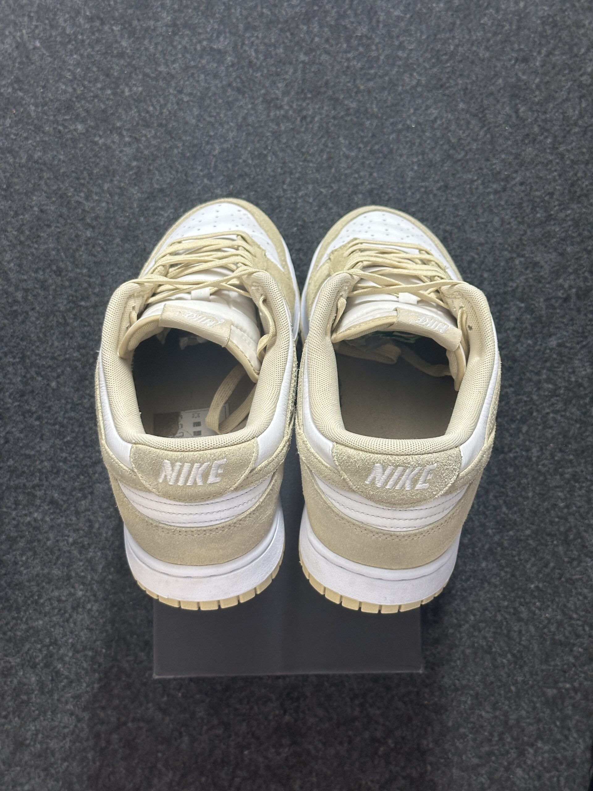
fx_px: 1096
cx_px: 296
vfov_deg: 39.7
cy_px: 396
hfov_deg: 30.3
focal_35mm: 48
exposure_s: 1/33
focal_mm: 6.86
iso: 200
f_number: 1.78
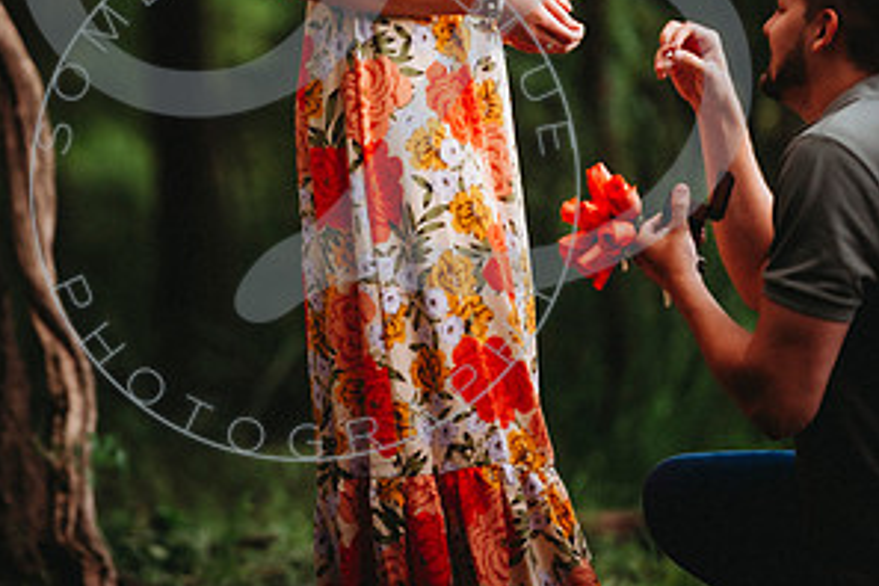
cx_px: 438
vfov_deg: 4.5
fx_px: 7398
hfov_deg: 6.8
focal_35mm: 303
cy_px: -38
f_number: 2.8
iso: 1250
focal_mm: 200
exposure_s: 1/320
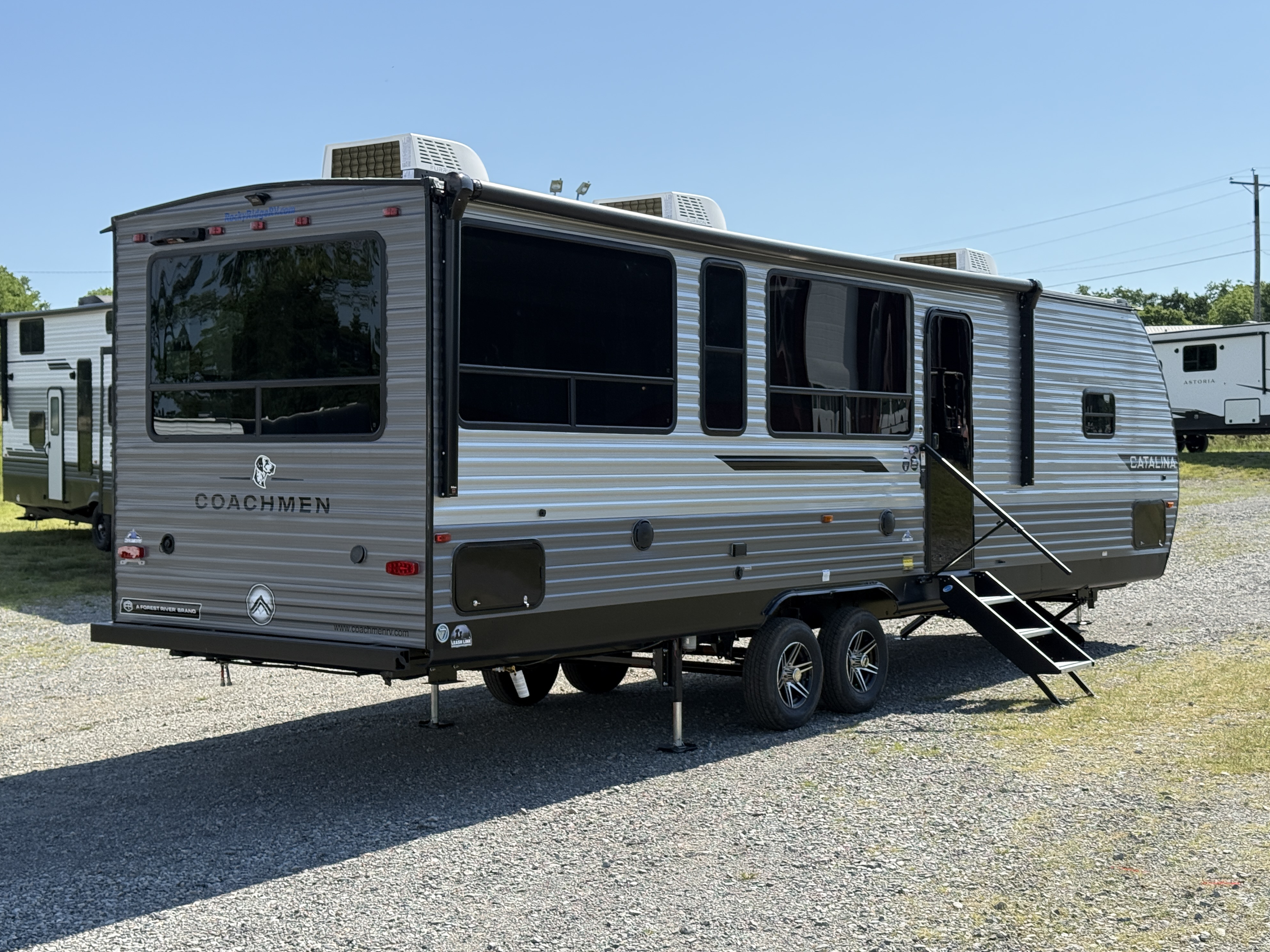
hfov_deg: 38.9
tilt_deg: +0.9
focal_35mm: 49
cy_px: 469
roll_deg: +0.3
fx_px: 1798
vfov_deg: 29.7
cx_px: 637
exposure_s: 1/3534
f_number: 1.78
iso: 64
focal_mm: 6.76
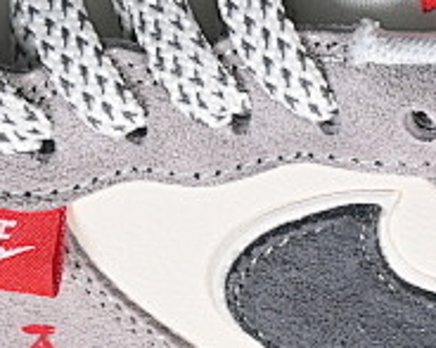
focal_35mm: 414
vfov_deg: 3.7
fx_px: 5339
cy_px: -175
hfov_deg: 4.7
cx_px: 265
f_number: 7.1
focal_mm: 50
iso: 160
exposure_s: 1/80
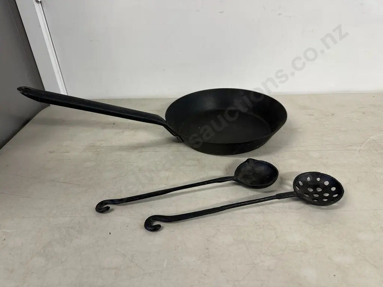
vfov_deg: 56.8
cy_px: 144
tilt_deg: -32.9
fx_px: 266
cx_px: 192
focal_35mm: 24
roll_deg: +1.9
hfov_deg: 71.6
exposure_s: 1/50
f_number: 1.78
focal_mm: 6.86
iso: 125
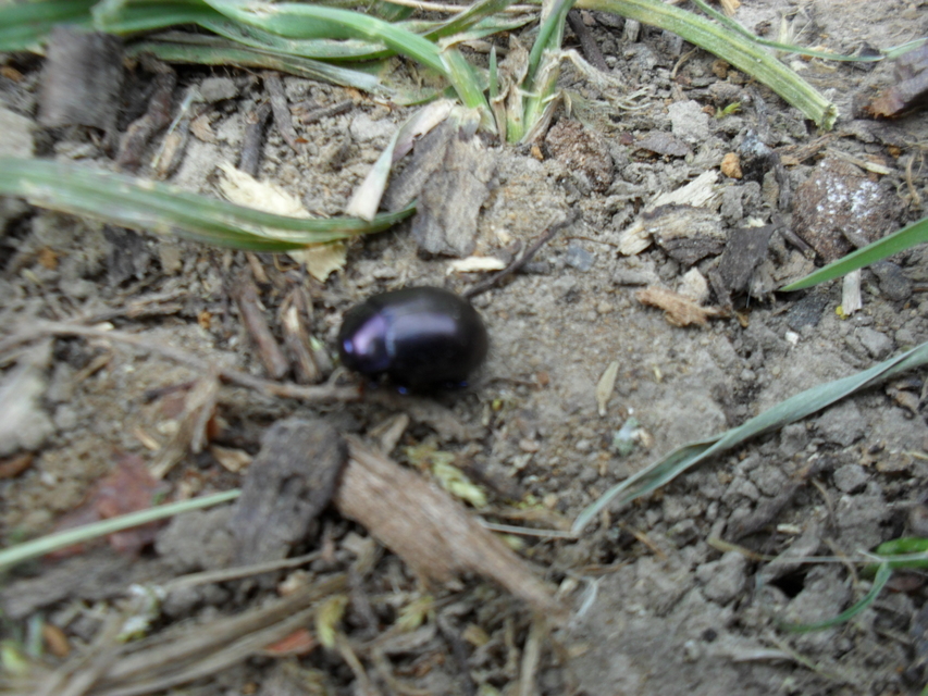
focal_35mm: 35
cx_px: 464
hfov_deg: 52.6
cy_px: 348
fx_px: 938
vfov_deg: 40.7
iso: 100
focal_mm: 6.3
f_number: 3.2
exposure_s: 1/180
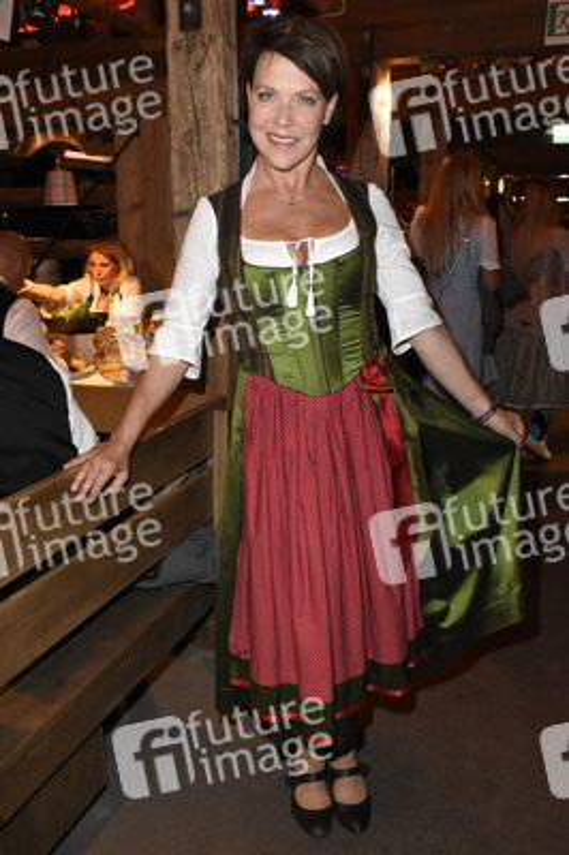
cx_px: 284
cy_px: 428
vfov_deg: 62.0
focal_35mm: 30
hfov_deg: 43.5
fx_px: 712
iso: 5000
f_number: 6.3
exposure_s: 1/60
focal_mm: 20
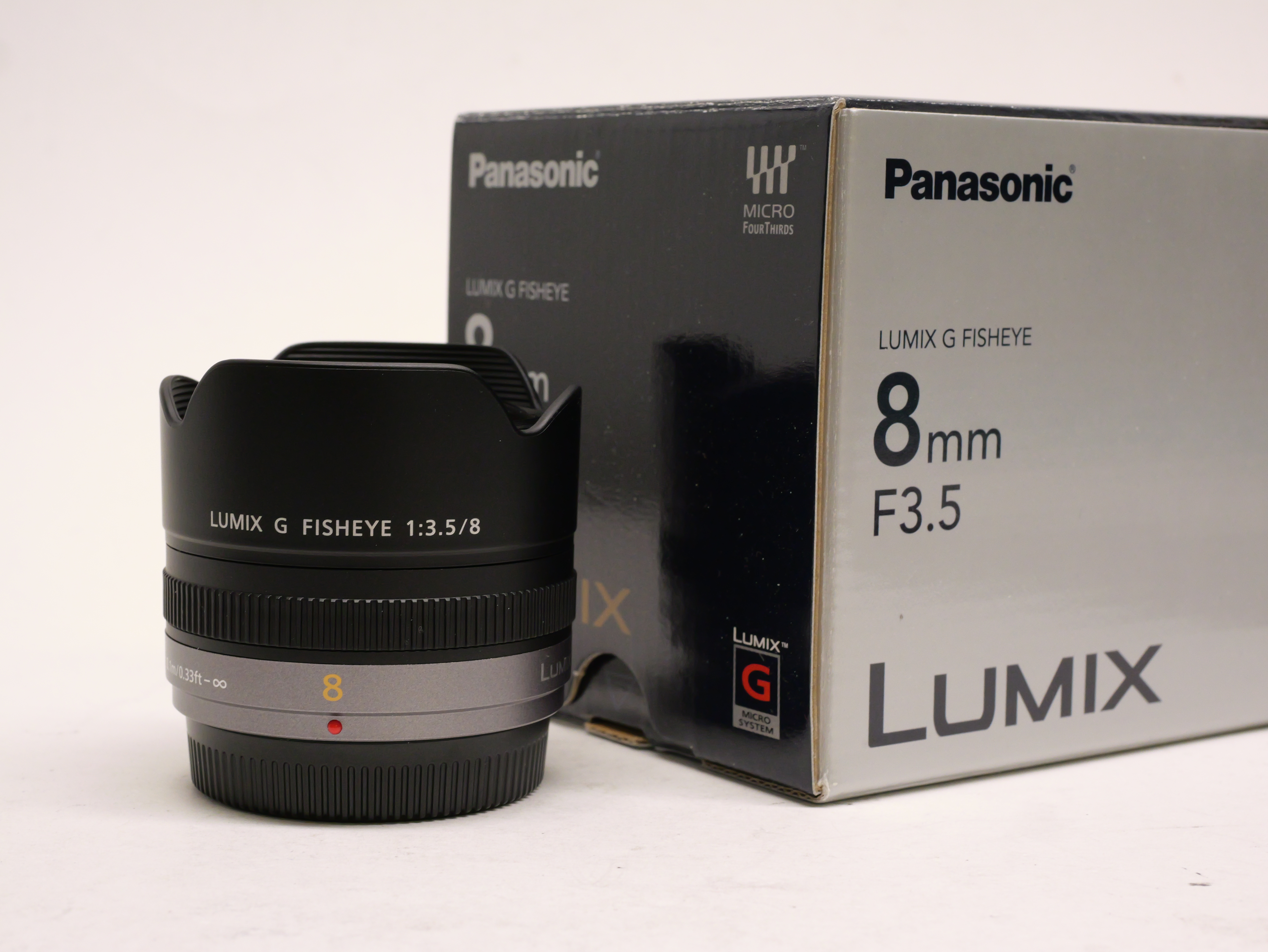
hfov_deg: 32.2
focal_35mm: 60
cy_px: 476
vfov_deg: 24.4
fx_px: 2199
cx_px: 634
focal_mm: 30
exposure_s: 1/60
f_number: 8
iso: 1600
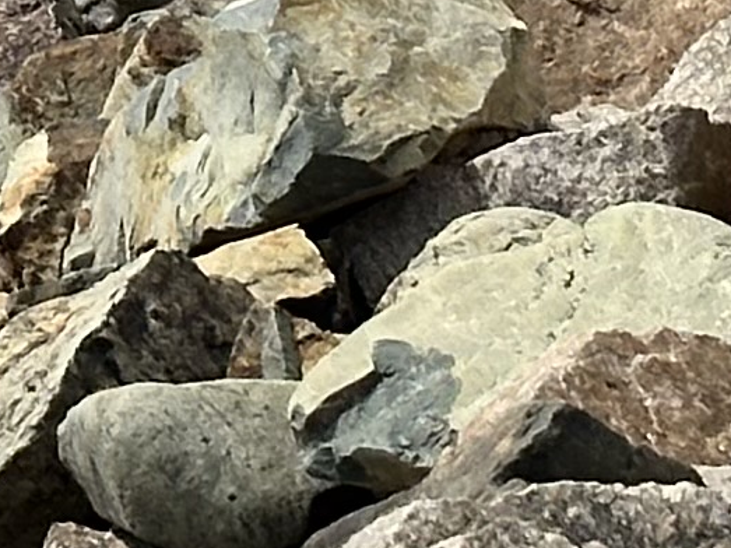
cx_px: -910
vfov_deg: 3.9
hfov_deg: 5.2
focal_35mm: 370
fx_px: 7812
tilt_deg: +1.1
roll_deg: -0.3
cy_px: -907
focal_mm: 6.86
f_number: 1.78
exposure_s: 1/8929
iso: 64
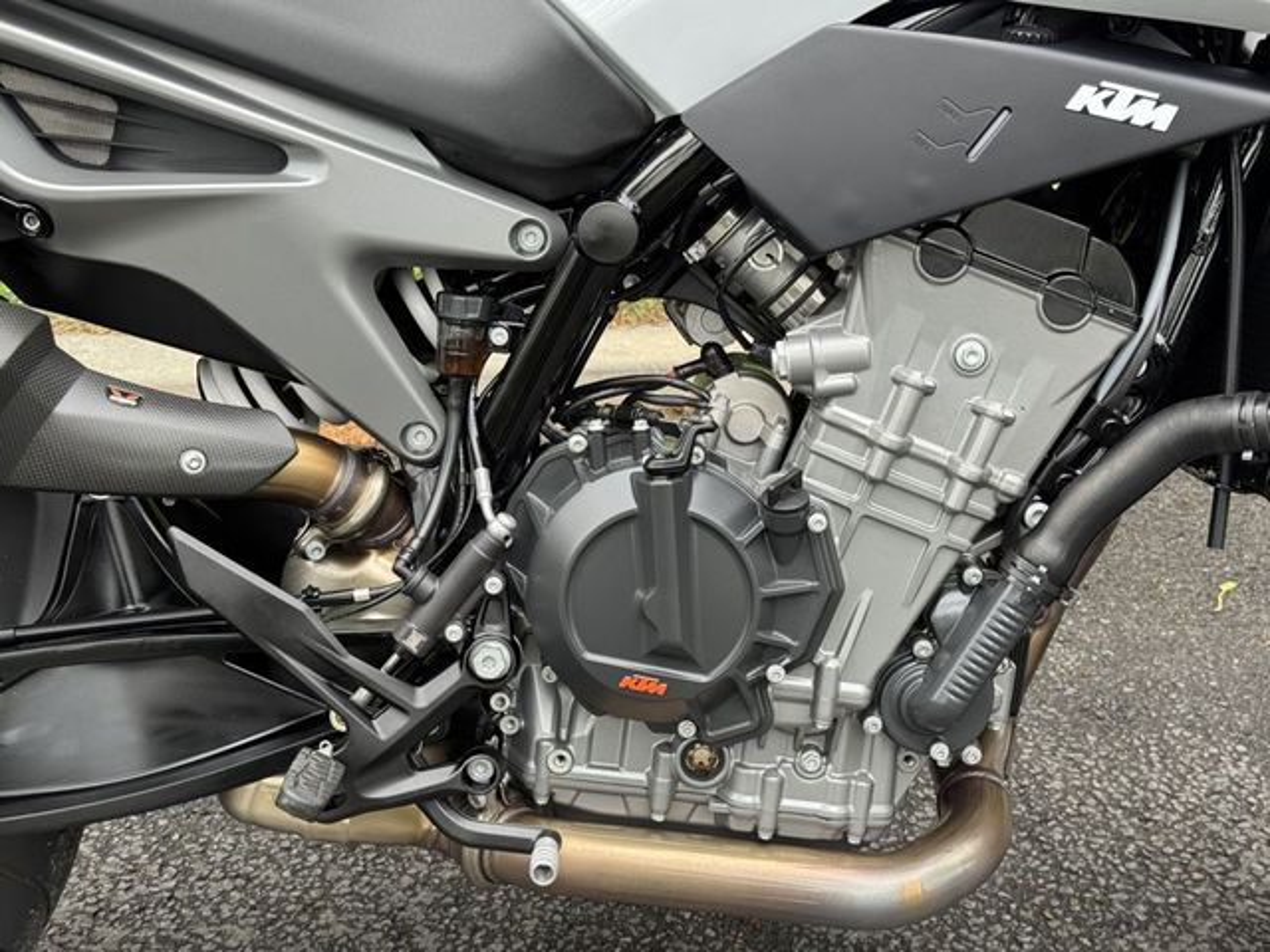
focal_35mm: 48
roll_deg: +0.9
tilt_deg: -24.0
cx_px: 635
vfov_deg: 30.3
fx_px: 1761
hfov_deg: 39.7
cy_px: 476
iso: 80
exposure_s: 1/121
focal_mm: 6.76
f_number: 1.78
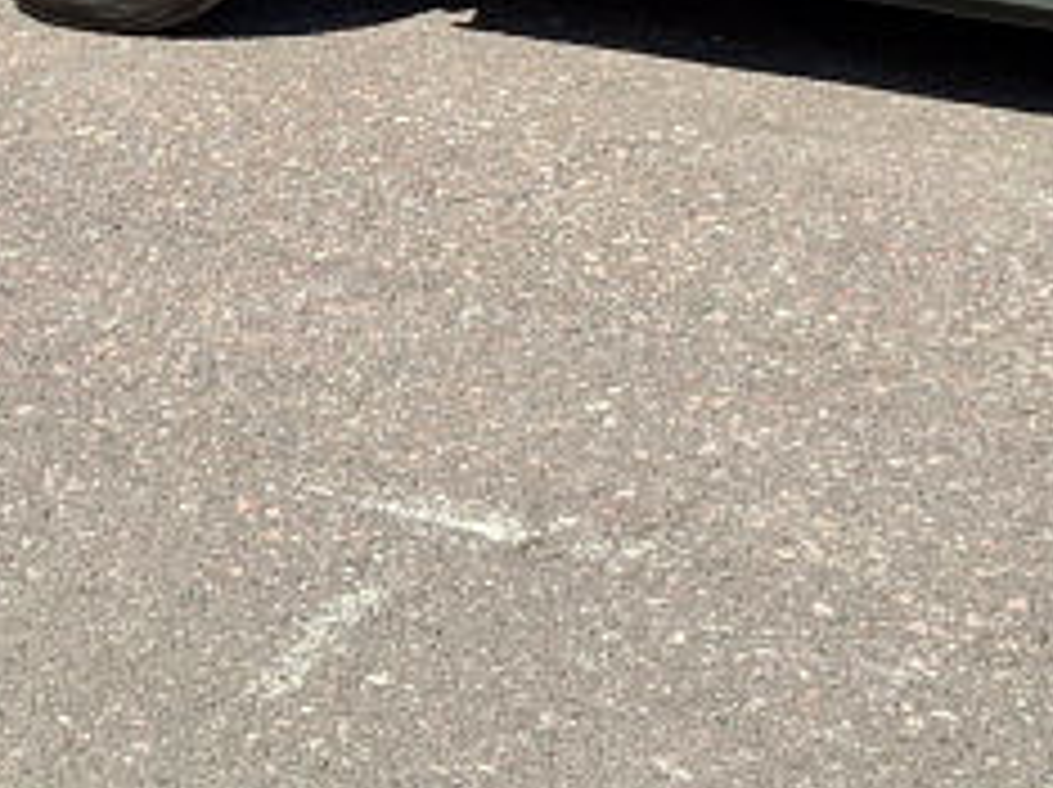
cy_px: -639
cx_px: 198
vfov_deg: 11.6
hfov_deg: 16.6
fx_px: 3586
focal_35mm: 118
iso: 50
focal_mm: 5.54
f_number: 1.8
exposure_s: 1/1325
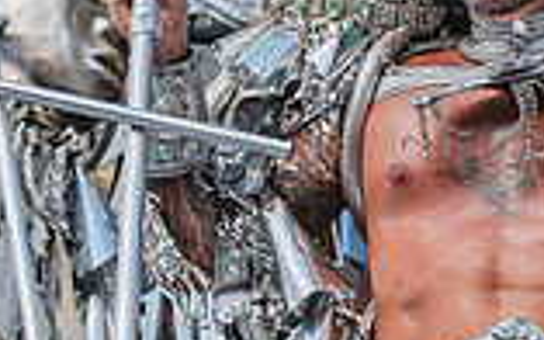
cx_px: 483
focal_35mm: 204
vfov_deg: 6.4
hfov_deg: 10.2
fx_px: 3023
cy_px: 163
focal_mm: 70
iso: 400
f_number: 5.6
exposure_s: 1/1600
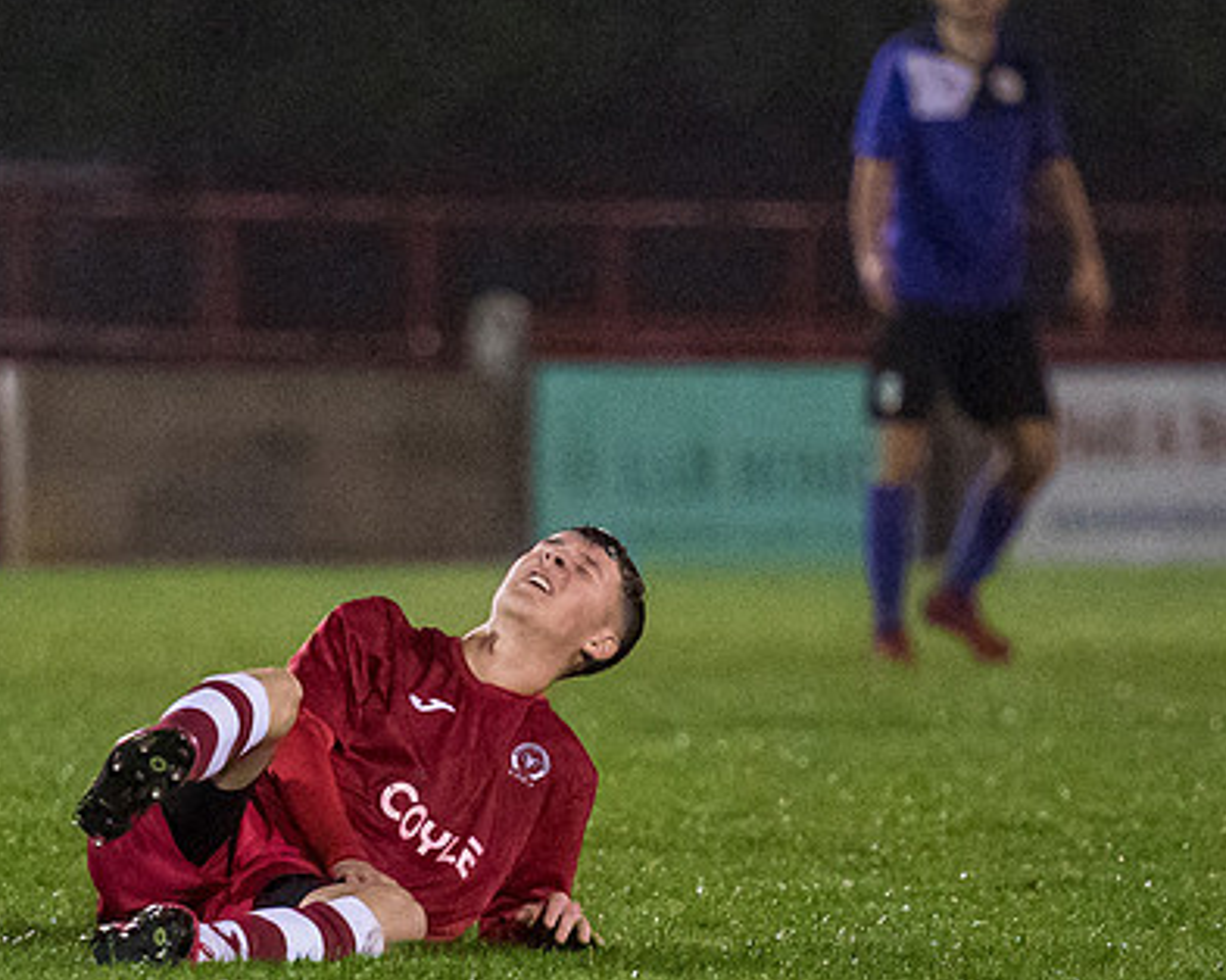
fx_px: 23900
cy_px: 704
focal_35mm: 659
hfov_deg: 2.9
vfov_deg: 2.3
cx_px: 348
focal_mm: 200
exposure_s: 1/1250
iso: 6400
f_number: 2.8
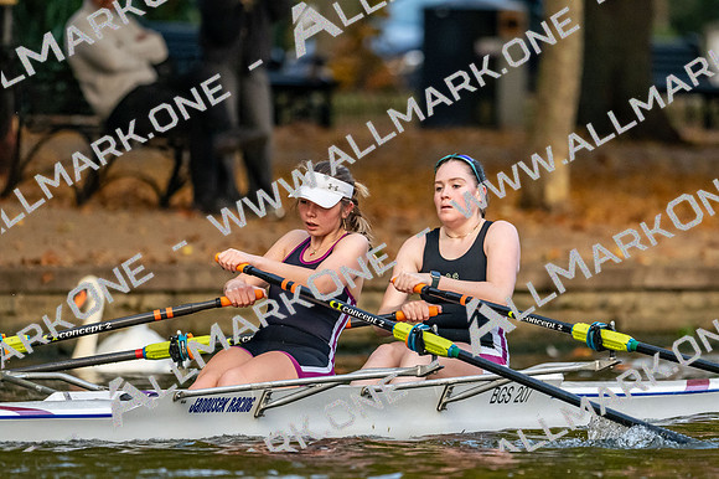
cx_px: 360
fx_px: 11976
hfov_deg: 3.4
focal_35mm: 600
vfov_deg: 2.3
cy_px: 240
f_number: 4.5
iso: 2800
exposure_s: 1/2500
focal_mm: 400
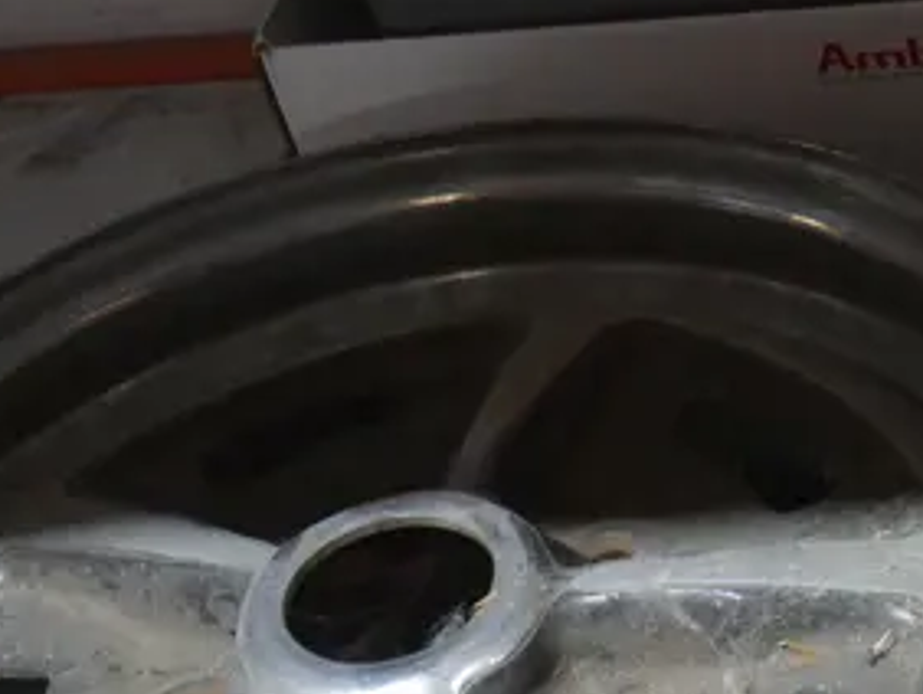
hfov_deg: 13.0
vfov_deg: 10.1
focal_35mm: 145
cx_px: 1339
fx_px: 3870
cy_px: 812
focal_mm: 20
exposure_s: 1/60
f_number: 4.4
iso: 1000
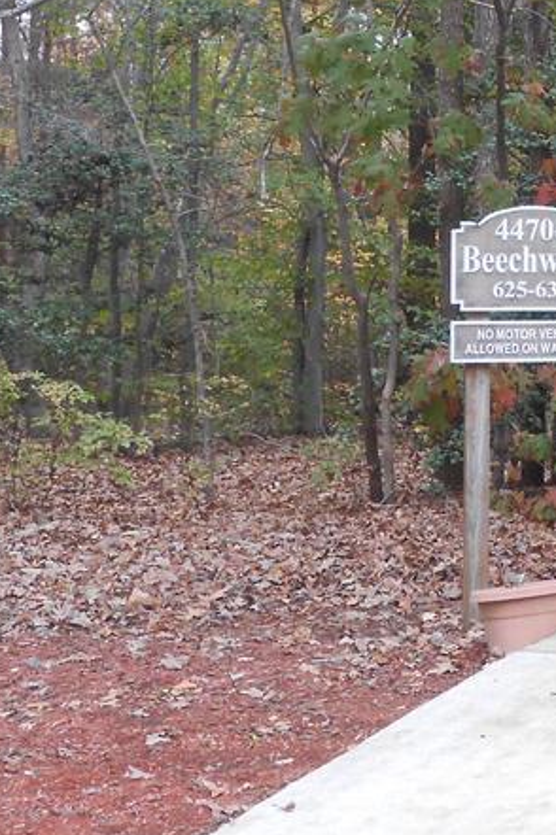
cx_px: 917
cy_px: 249
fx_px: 1903
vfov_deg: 24.6
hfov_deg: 15.0
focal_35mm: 82
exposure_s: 1/40
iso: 80
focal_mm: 6
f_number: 3.9
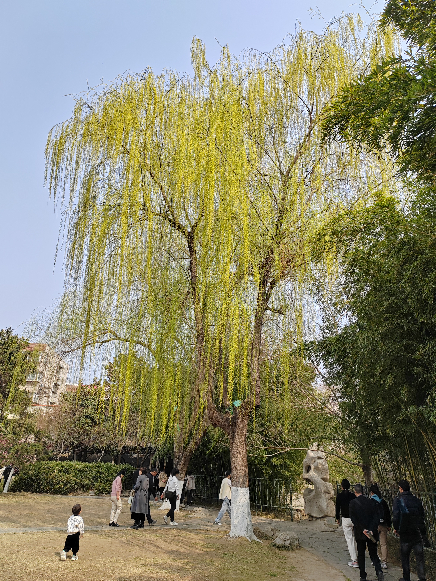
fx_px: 453
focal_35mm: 27
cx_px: 218
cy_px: 290
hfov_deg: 51.4
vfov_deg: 65.3
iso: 100
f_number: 1.9
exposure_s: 1/1400
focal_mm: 5.52
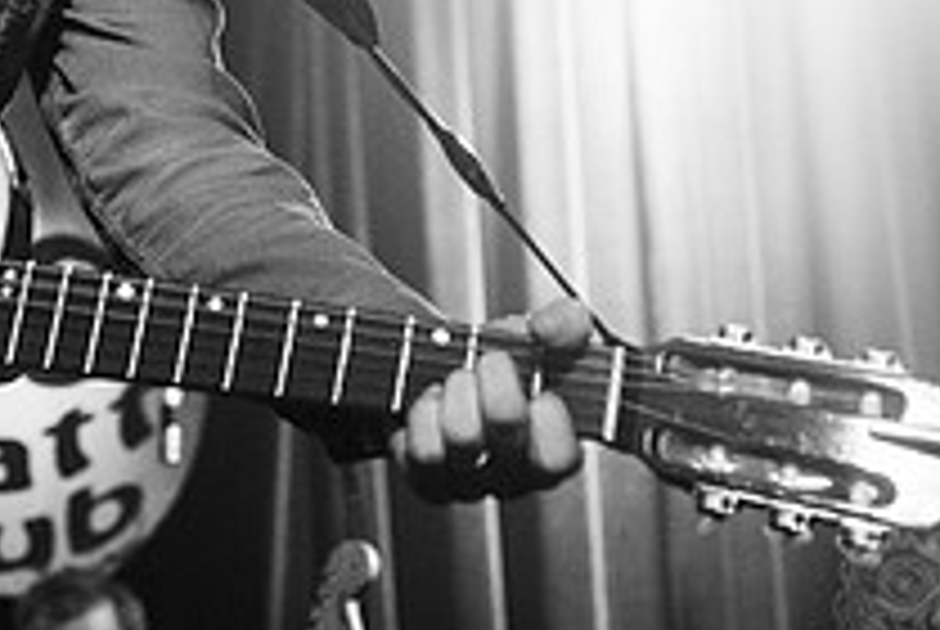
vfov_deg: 11.0
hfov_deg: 16.5
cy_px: -178
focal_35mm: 122
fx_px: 3190
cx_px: 63
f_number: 3.2
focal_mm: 44
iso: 2500
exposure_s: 1/100
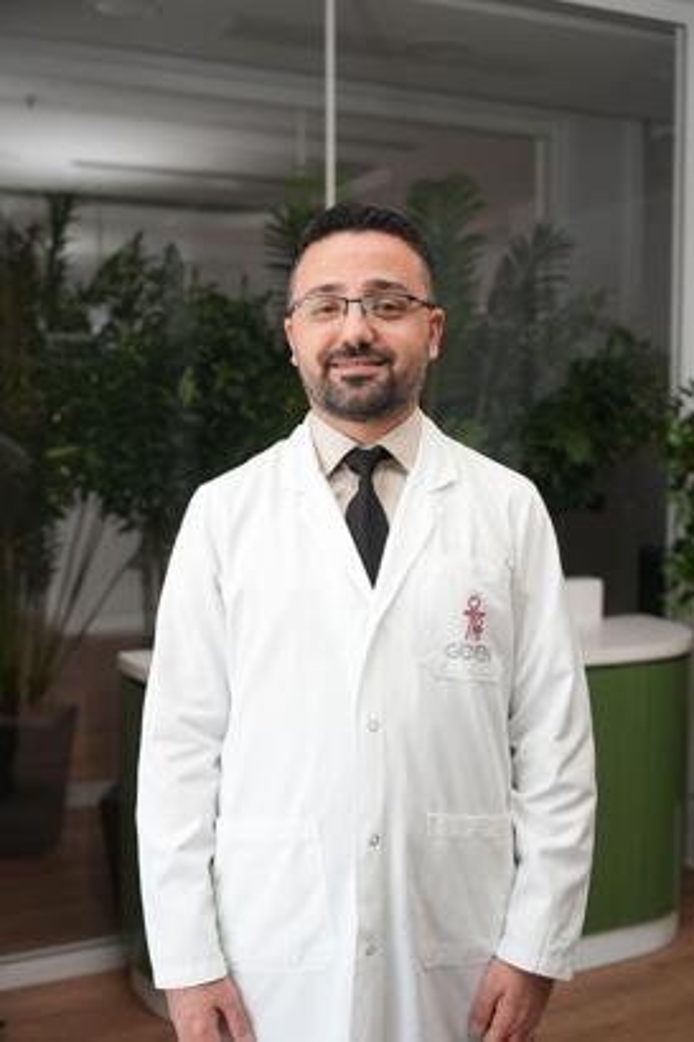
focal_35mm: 40
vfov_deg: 48.5
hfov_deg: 33.4
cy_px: 521
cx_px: 347
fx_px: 1158
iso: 500
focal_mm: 40
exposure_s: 1/100
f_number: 2.8
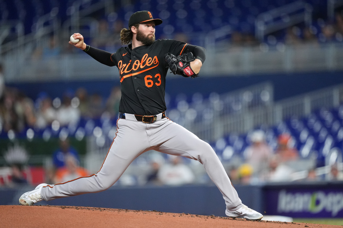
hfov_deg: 5.2
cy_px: 114
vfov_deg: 3.4
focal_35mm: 400
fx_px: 3810
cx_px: 172
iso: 4000
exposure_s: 1/2500
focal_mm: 400
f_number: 2.8
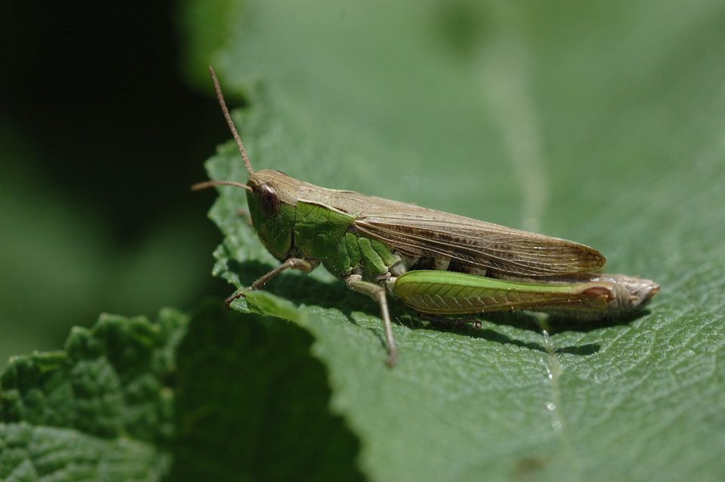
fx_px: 3170
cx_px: 362
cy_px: 241
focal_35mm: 158
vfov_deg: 8.7
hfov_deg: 13.0
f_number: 10
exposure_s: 1/640
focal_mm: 105
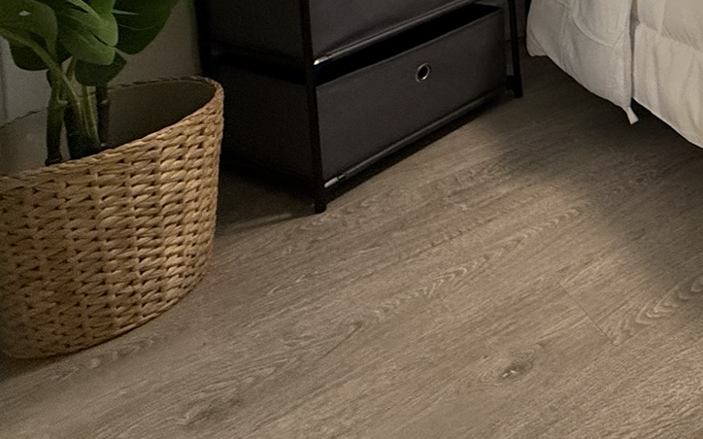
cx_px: 825
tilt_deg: -2.3
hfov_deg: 37.1
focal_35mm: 42
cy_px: -246
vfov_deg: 23.4
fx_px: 804
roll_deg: +2.0
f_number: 2.2
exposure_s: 1/120
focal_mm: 2.22
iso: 250
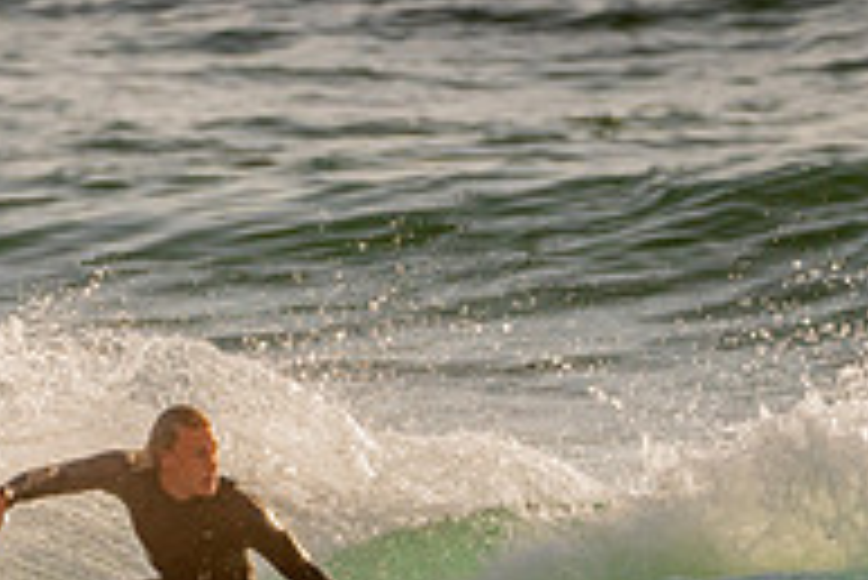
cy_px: 615
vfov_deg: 0.7
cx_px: 202
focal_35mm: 1839
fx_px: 44372
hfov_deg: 1.1
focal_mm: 500
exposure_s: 1/2000
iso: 180
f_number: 5.6
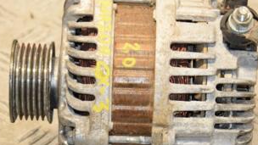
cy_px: 109
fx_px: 1402
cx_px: 160
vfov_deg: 5.9
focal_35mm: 205
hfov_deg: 10.5
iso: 800
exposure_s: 1/200
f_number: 6.3
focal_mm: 66
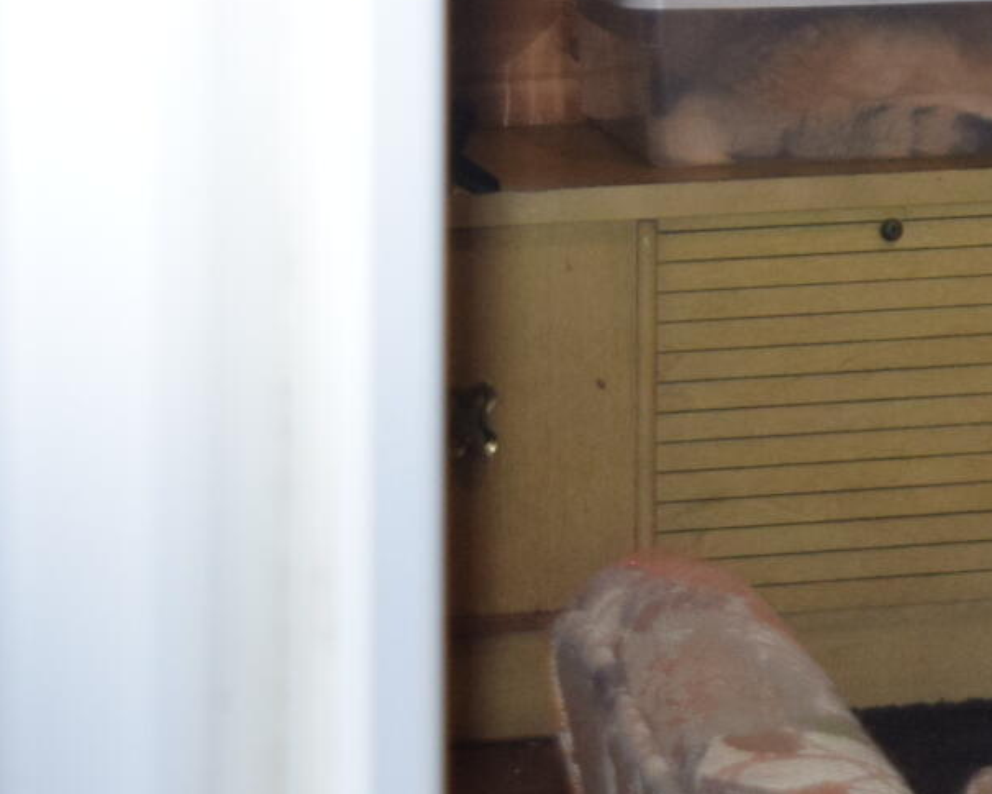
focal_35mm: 279
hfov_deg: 6.6
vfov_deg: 5.4
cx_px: 2391
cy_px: -746
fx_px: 8191
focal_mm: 40
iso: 800
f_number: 5
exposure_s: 1/100
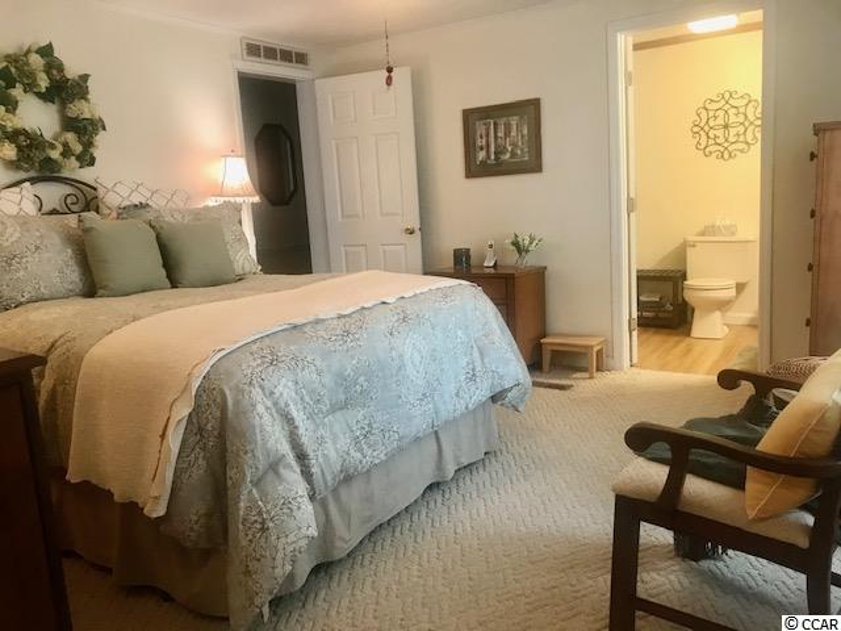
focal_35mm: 28
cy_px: 316
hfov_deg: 63.4
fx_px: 680
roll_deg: +3.3
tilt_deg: -11.2
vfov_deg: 49.7
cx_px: 420
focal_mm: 3.99
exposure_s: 1/20
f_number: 1.8
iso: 40
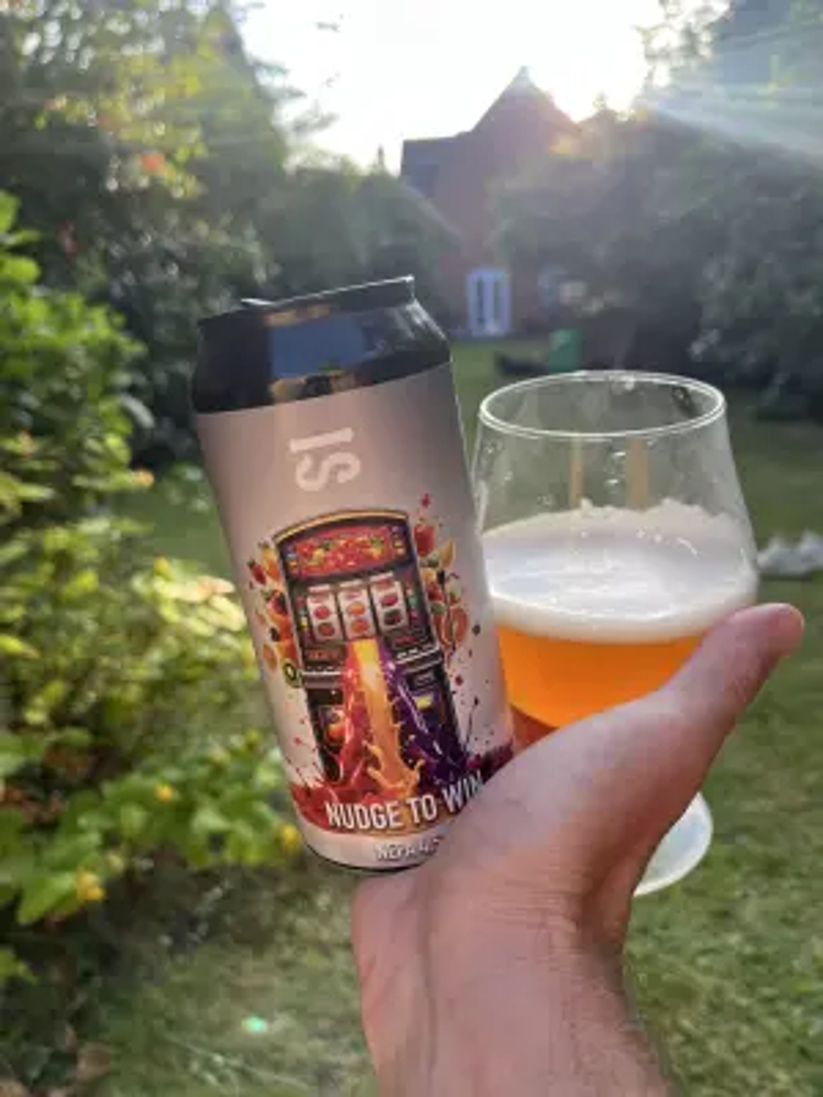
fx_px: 824
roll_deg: +3.3
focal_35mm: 26
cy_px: 548
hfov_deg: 53.1
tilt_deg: -17.4
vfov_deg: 67.3
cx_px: 412
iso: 50
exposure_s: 1/363
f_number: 1.6
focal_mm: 5.1
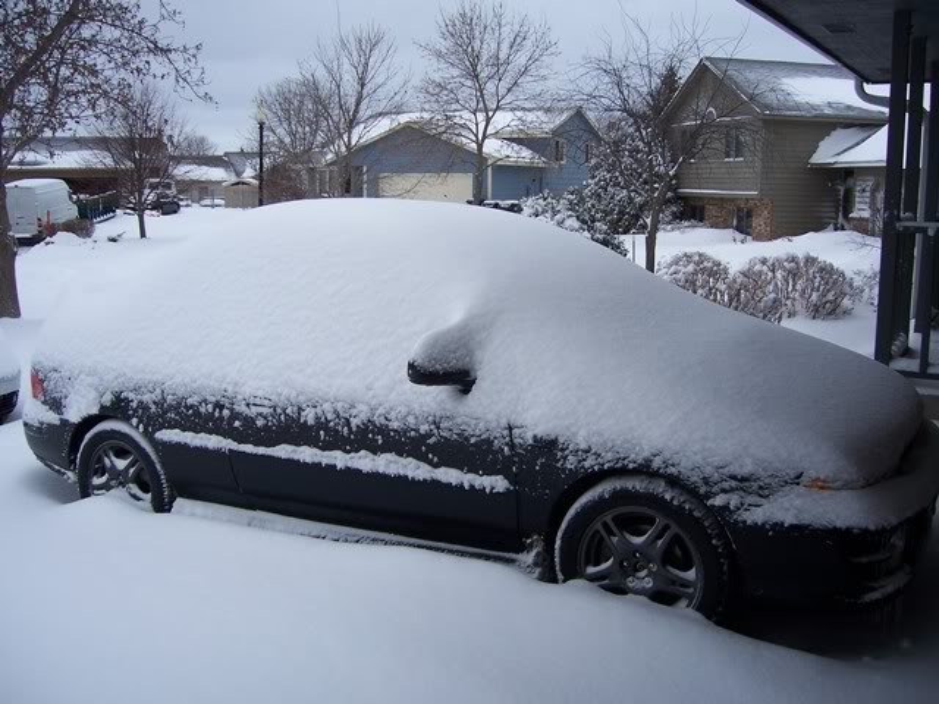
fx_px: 977
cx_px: 470
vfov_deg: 39.7
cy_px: 352
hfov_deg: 51.4
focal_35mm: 36
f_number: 3
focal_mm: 6
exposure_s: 1/350
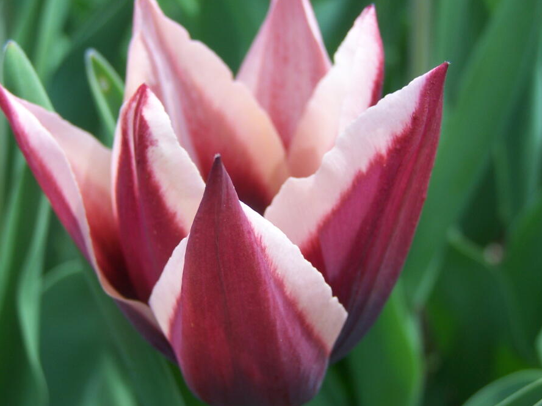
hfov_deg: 28.6
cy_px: 193
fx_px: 1065
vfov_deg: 21.6
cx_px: 253
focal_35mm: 68
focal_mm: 9.8
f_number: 3.1
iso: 80
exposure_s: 1/500
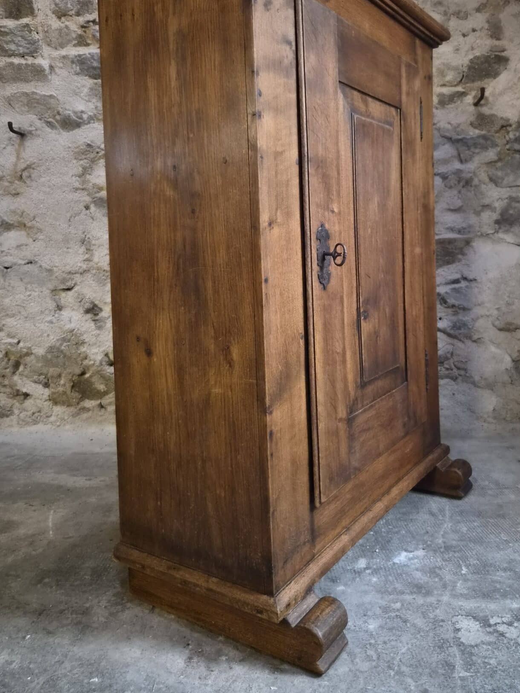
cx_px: 300
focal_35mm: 29
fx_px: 581
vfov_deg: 61.1
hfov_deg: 48.1
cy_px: 272
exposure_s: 1/50
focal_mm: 5.4
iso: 1600
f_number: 1.8
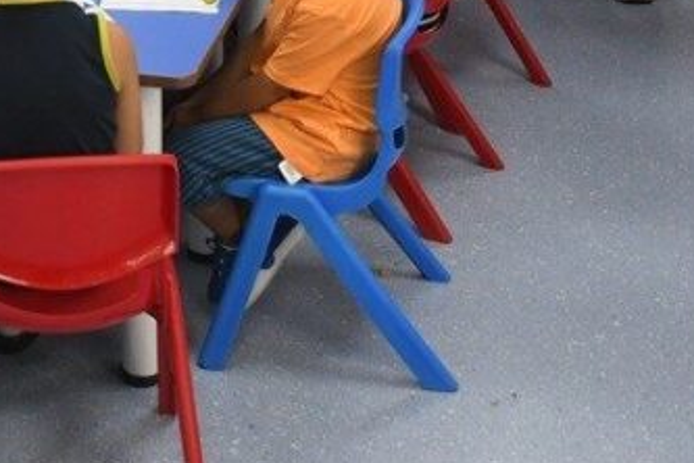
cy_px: -151
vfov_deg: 15.6
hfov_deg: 23.6
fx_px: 1600
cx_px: 23
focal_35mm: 83
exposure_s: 1/250
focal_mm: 18
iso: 1000
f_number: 3.5
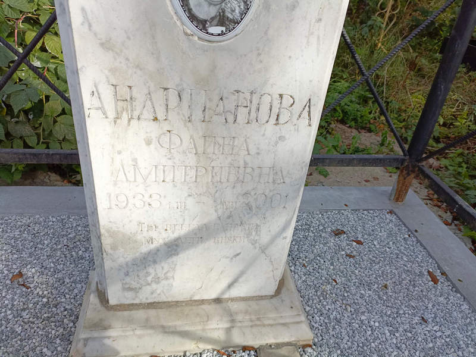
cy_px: 178
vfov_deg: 54.9
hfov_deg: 69.4
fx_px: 344
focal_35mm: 25
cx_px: 238
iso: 113
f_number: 1.69
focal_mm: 4.76
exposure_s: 1/809
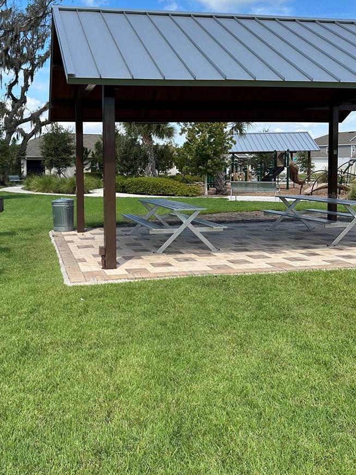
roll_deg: +0.2
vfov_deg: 55.0
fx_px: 452
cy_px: 195
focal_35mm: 33
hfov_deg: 42.3
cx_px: 115
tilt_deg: -3.6
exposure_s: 1/3155
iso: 80
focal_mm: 6.86
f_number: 1.78
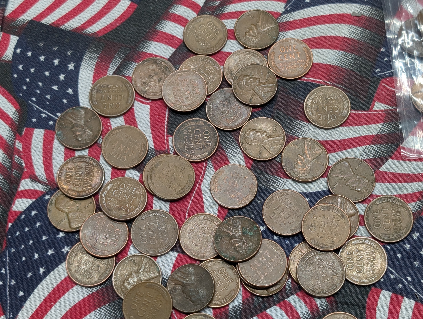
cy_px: 192
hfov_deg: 31.1
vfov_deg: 23.7
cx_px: 251
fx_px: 759
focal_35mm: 62
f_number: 1.68
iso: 38
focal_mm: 6.9
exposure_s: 1/85.6
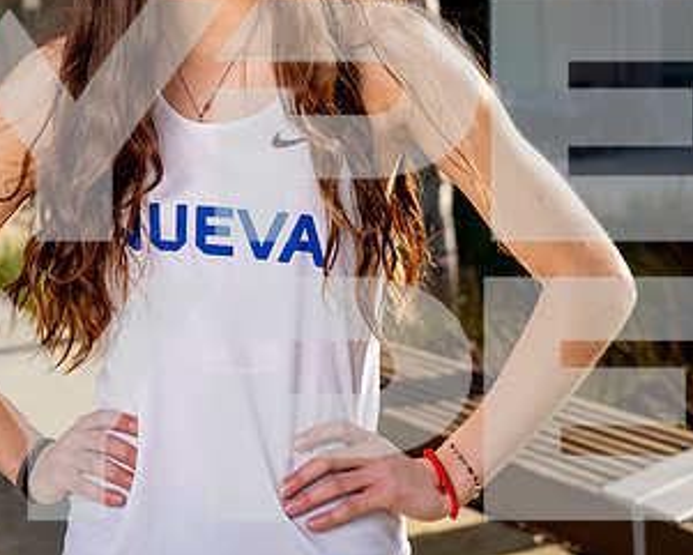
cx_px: 170
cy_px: 121
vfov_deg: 22.5
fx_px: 1375
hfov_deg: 27.9
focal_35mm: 67
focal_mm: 37
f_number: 4
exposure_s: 1/500
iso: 100
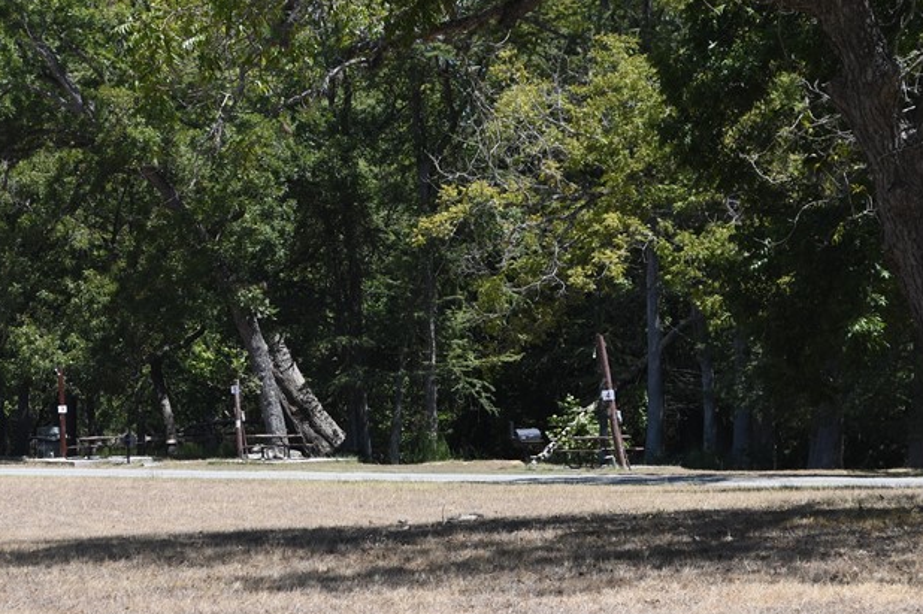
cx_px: 221
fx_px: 3689
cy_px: 264
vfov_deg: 9.5
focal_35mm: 144
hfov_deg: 14.2
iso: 100
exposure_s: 1/250
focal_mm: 55
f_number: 8
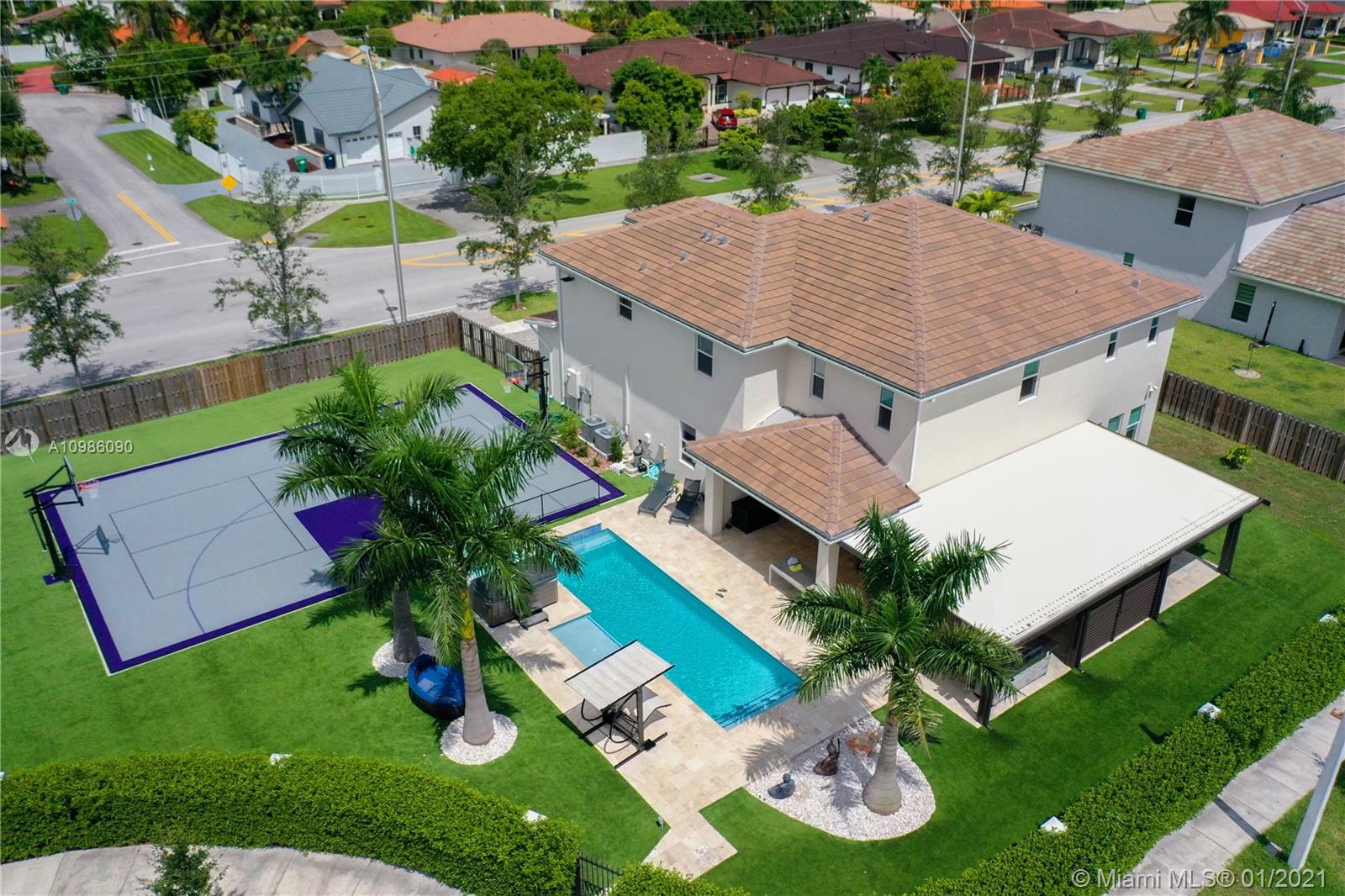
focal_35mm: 28
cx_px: 672
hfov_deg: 65.5
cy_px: 448
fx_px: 1046
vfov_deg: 46.4
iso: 800
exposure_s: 1/120
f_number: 3.2
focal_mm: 10.26
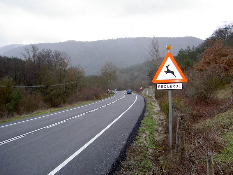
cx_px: 116
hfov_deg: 47.9
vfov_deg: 36.8
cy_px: 88
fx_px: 263
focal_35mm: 39
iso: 100
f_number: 2.8
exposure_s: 1/256
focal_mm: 8
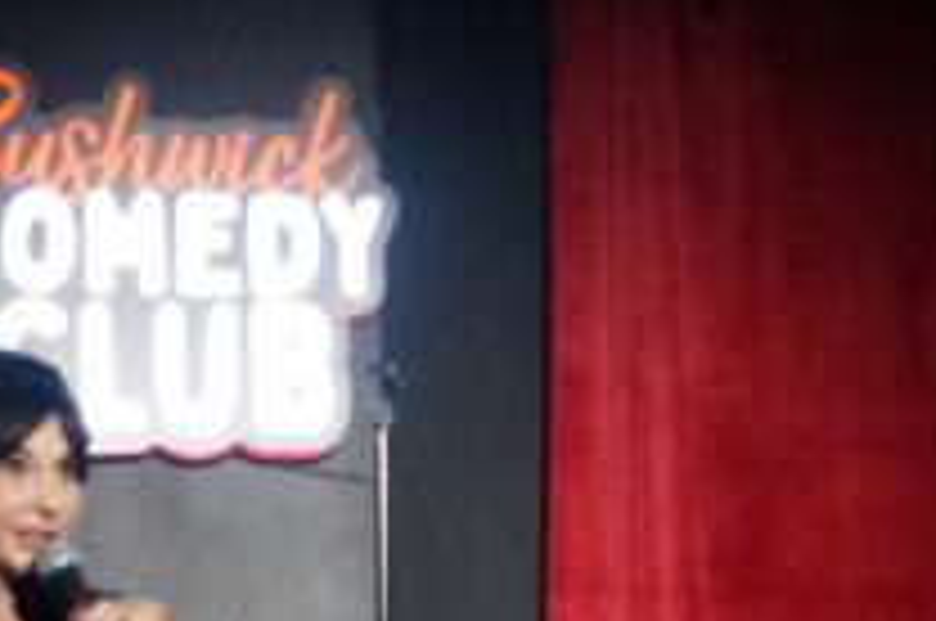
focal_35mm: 111
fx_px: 2882
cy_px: 565
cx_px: 104
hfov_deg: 18.2
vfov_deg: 12.2
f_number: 3.5
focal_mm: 20
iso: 3200
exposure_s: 1/40
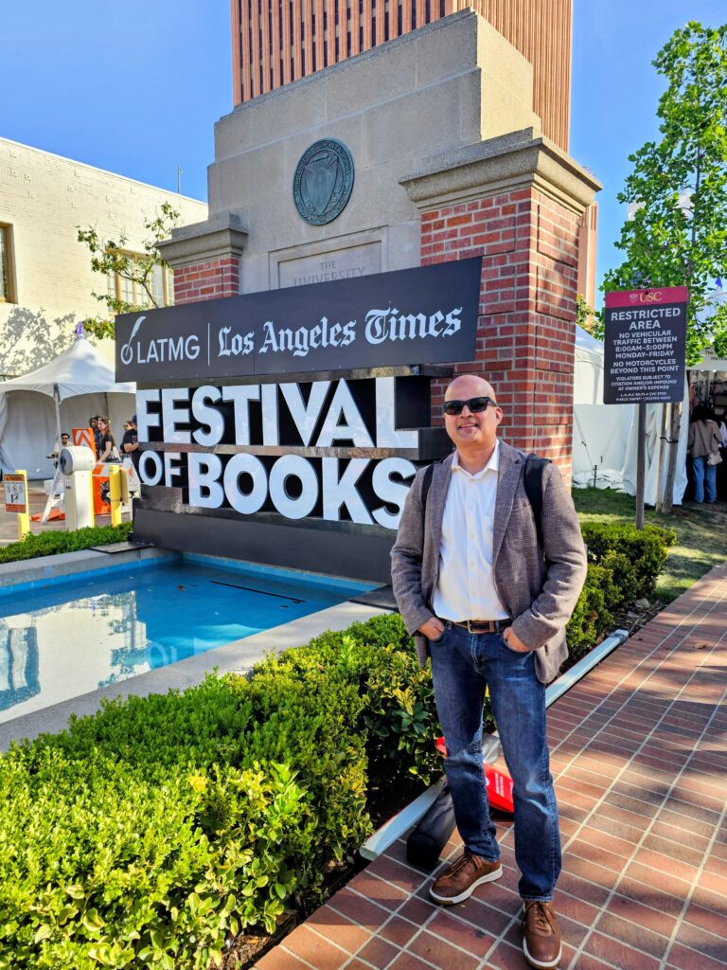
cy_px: 485
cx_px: 364
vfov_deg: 73.9
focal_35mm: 23
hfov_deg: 58.9
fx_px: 644
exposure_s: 1/241
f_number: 1.7
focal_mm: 6.3
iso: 16
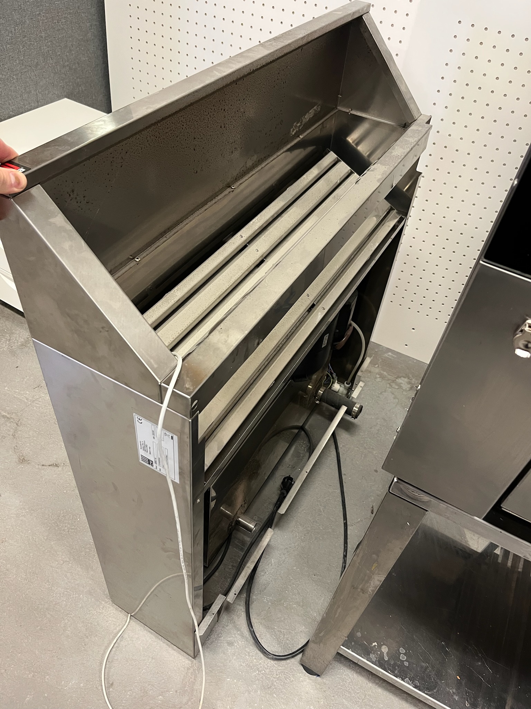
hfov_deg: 53.1
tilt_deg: -44.2
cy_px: 354
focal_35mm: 26
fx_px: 532
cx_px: 266
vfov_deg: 67.3
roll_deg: -8.5
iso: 200
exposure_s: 1/50
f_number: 1.6
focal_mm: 5.1
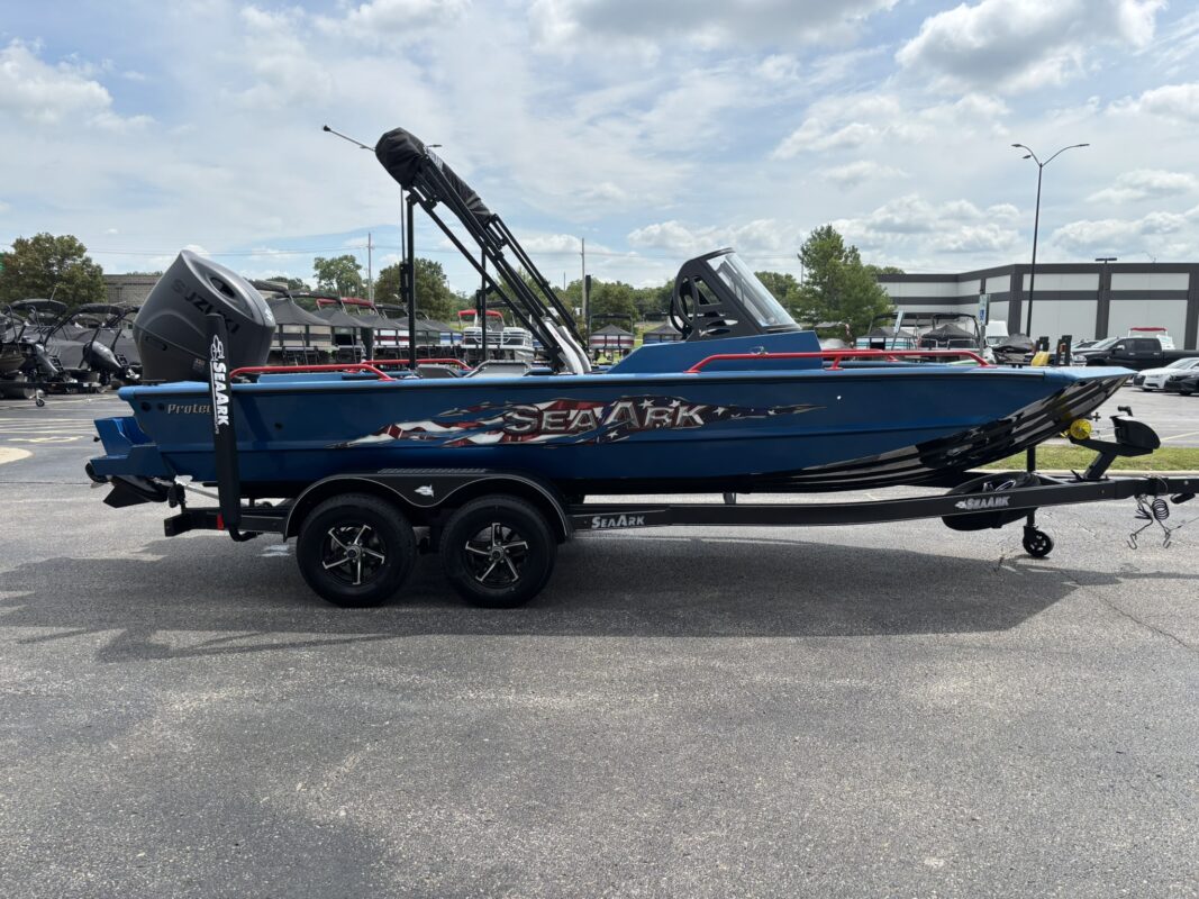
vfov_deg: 53.1
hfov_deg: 67.3
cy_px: 450
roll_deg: -1.1
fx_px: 900
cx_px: 600
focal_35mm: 26
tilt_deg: -5.0
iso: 50
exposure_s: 1/3534
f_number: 1.6
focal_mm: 5.96
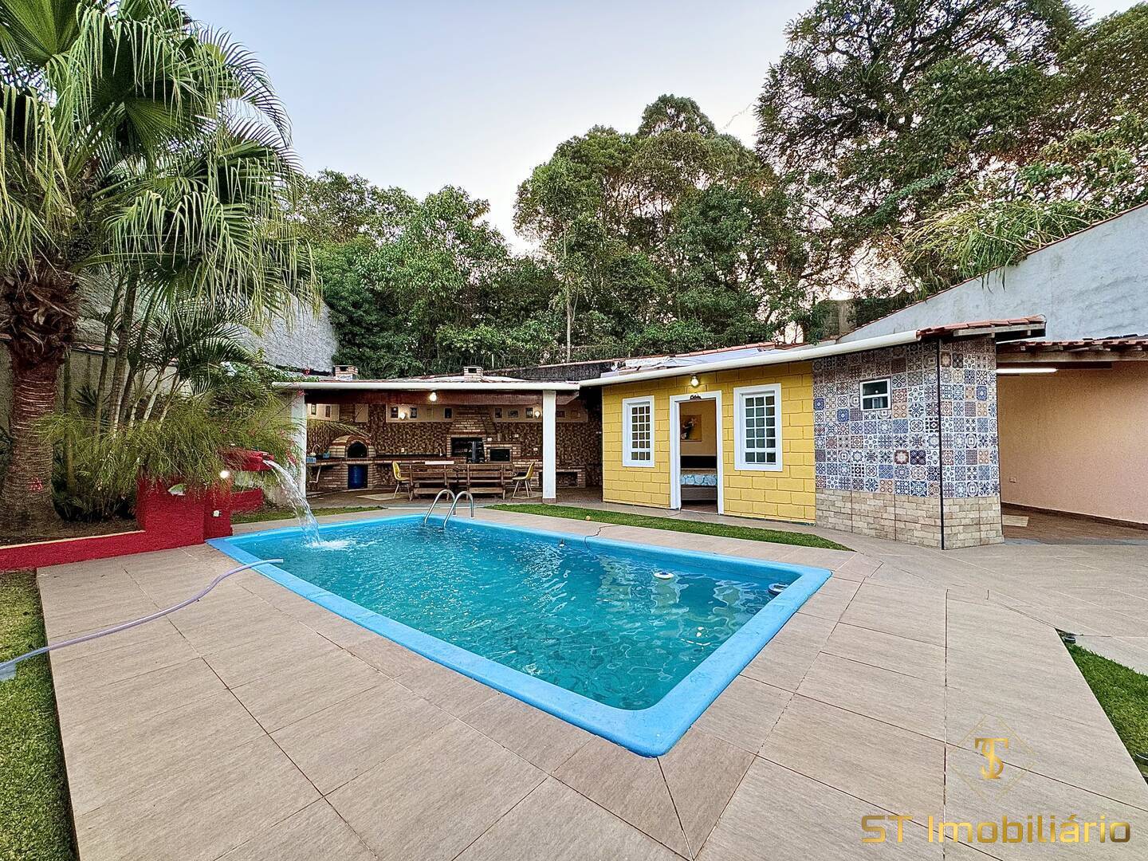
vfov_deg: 85.7
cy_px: 430
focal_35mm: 14
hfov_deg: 102.1
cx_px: 574
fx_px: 464
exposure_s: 1/120
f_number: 2.2
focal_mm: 2.22
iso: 125
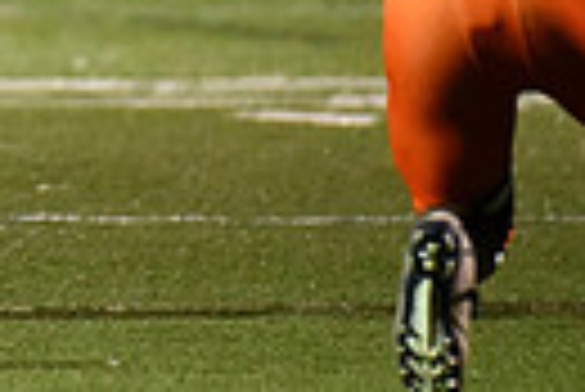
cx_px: -644
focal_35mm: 1069
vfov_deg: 1.3
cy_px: -61
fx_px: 17390
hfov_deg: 1.9
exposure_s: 1/800
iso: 10000
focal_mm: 240
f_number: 2.8
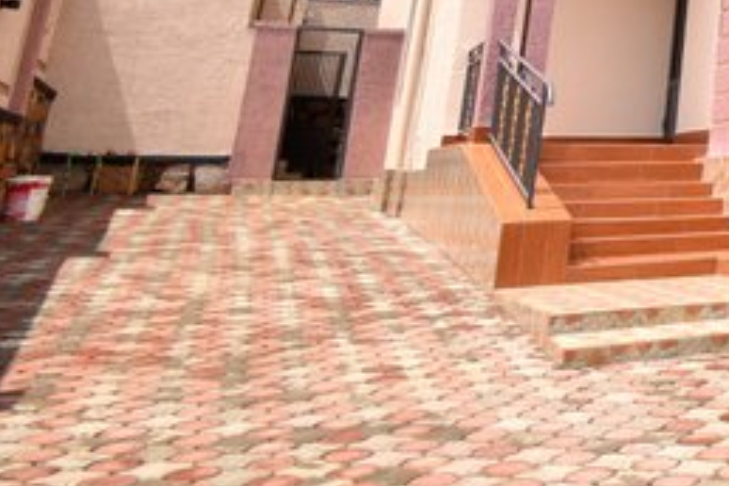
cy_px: -124
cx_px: 1170
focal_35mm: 50
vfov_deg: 24.1
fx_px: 1012
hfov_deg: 25.6
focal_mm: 10
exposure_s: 1/250
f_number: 8
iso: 100
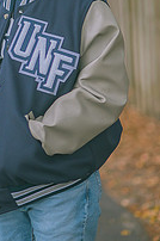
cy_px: -6
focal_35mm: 189
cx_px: 13
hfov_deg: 7.2
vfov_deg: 10.8
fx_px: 1264
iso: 400
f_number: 2.2
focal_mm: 85
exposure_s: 1/200
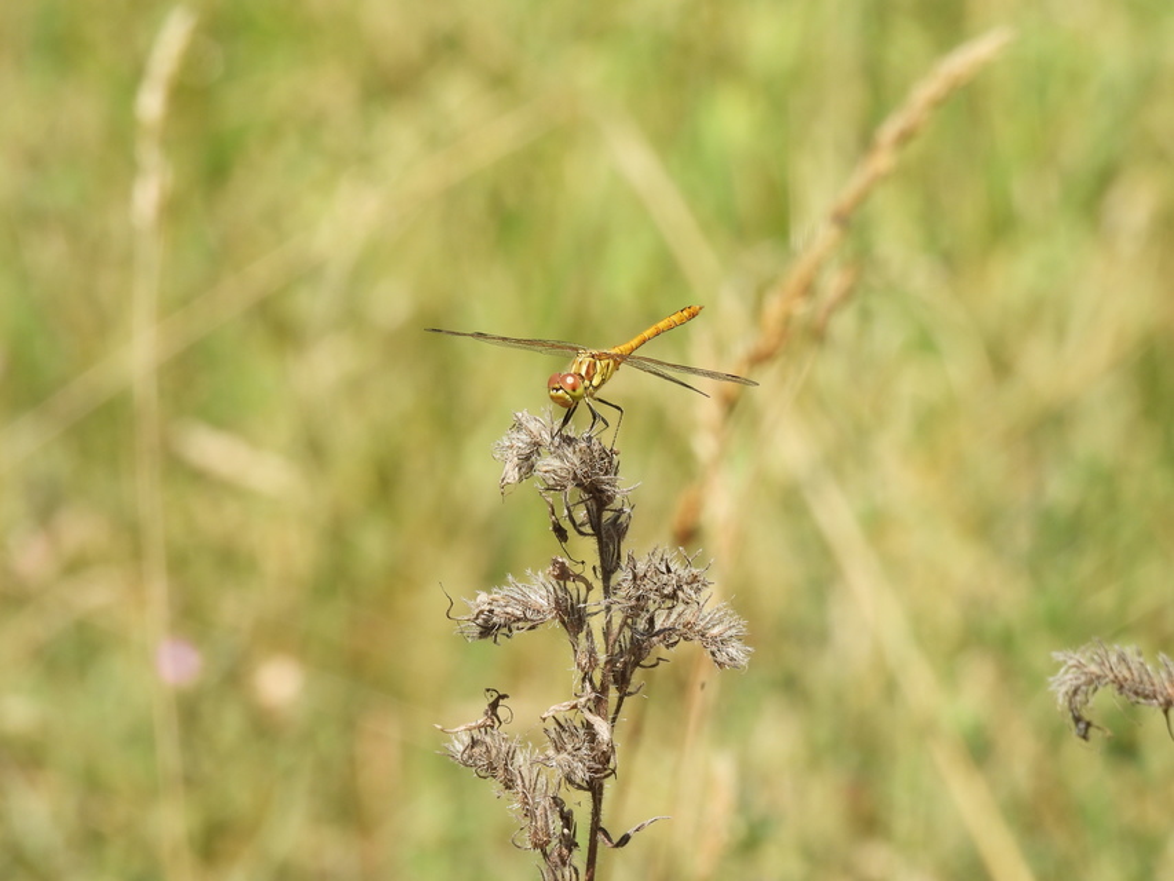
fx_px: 18656
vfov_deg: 2.7
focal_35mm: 550
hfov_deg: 3.6
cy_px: 440
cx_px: 587
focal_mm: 98.1
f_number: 6.3
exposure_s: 1/250
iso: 100
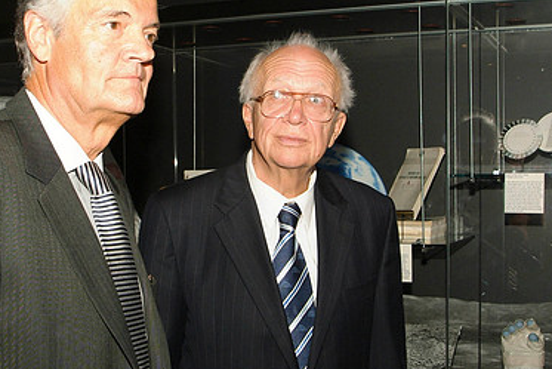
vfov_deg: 24.1
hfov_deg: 35.6
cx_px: 305
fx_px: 859
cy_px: 251
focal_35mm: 56
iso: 800
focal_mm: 24
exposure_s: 1/60
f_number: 9.5
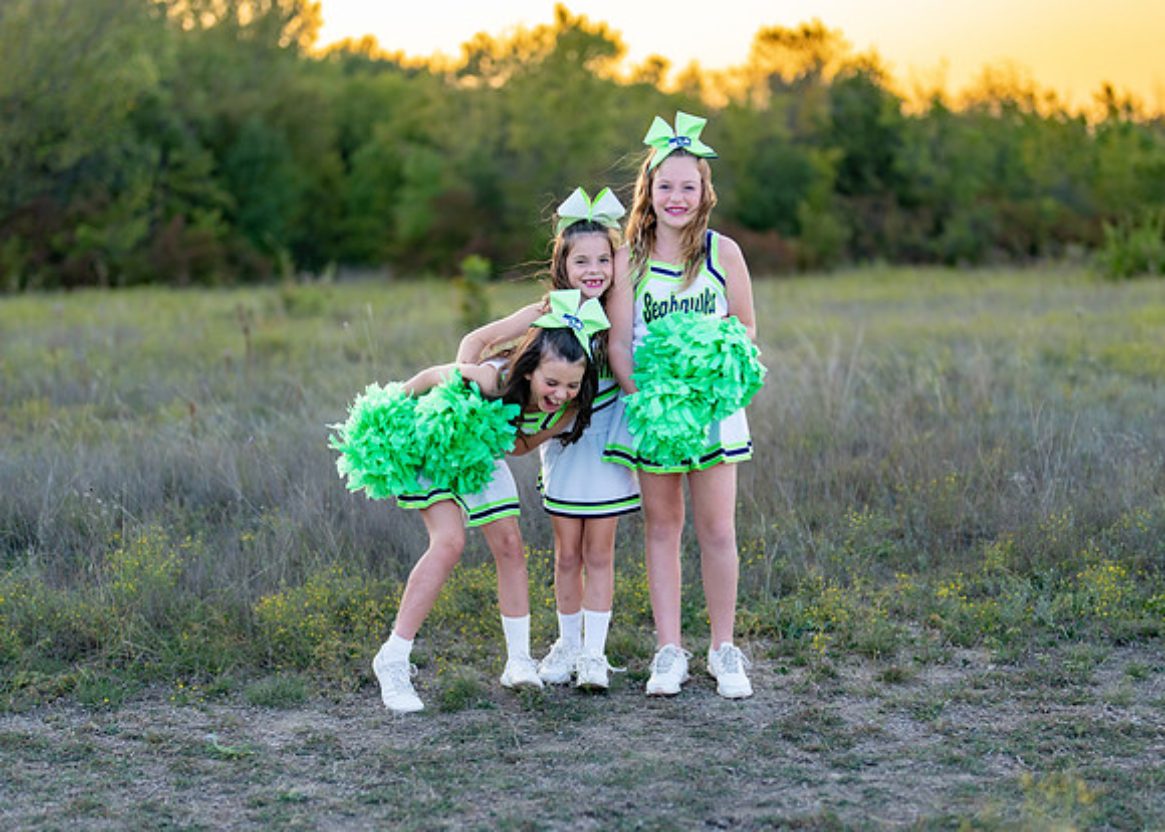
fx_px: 2187
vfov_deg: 21.5
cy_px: 467
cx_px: 607
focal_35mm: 66
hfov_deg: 29.8
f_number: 1.2
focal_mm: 50
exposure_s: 1/640
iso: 100
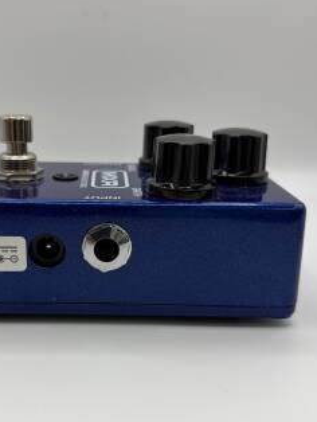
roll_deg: +0.6
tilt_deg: -19.7
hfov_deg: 33.3
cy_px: 237
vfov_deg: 43.7
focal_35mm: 43
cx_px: 103
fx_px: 524
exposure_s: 1/119
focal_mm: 5.96
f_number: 1.6
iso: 100
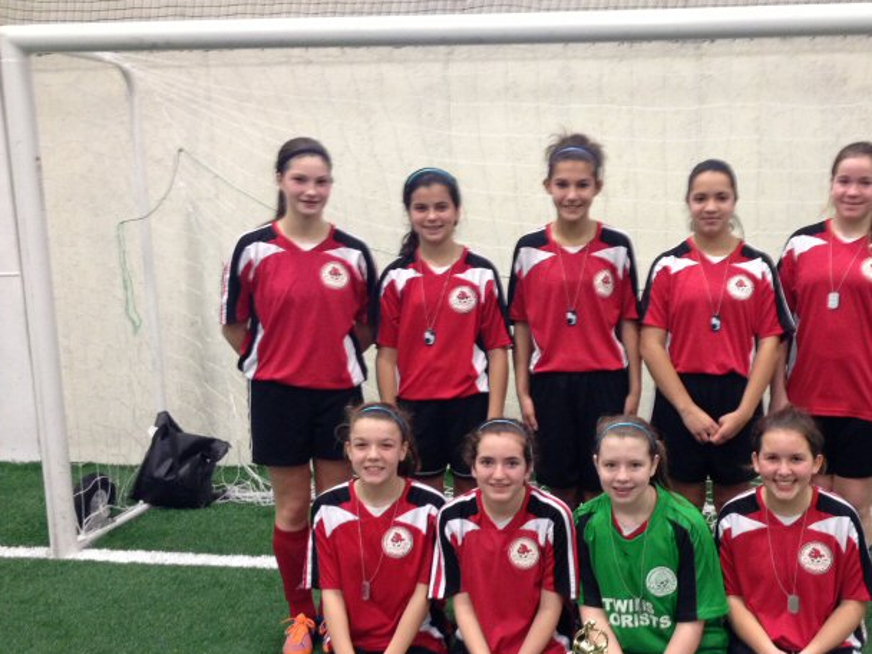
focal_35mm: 47
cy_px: 420
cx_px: 574
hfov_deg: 40.0
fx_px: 1184
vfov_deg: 30.7
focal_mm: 4.28
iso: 200
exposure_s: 1/20
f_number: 2.4
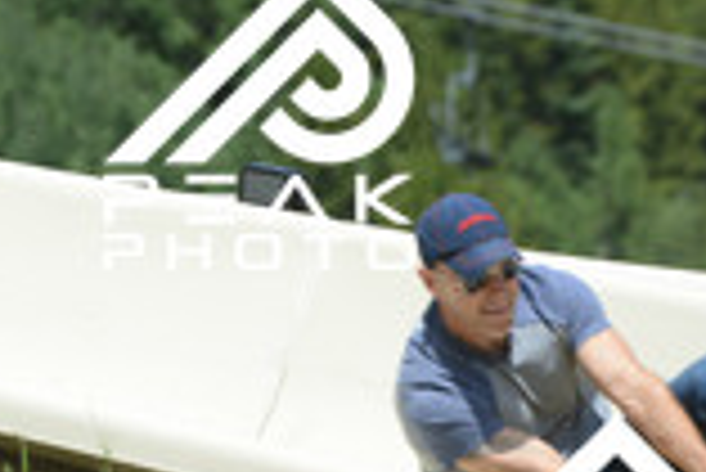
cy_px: 546
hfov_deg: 4.2
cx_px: 576
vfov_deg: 2.8
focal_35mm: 496
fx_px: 9736
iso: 220
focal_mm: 195
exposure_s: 1/640
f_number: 6.3
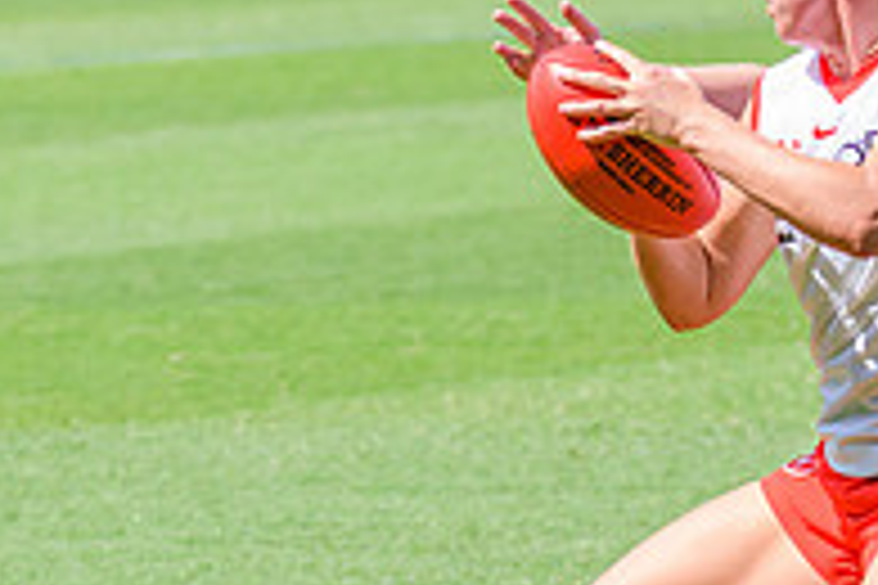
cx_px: 1106
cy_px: 321
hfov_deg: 3.3
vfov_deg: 2.2
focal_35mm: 615
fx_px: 14998
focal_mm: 150
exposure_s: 1/2000
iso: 800
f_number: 7.1
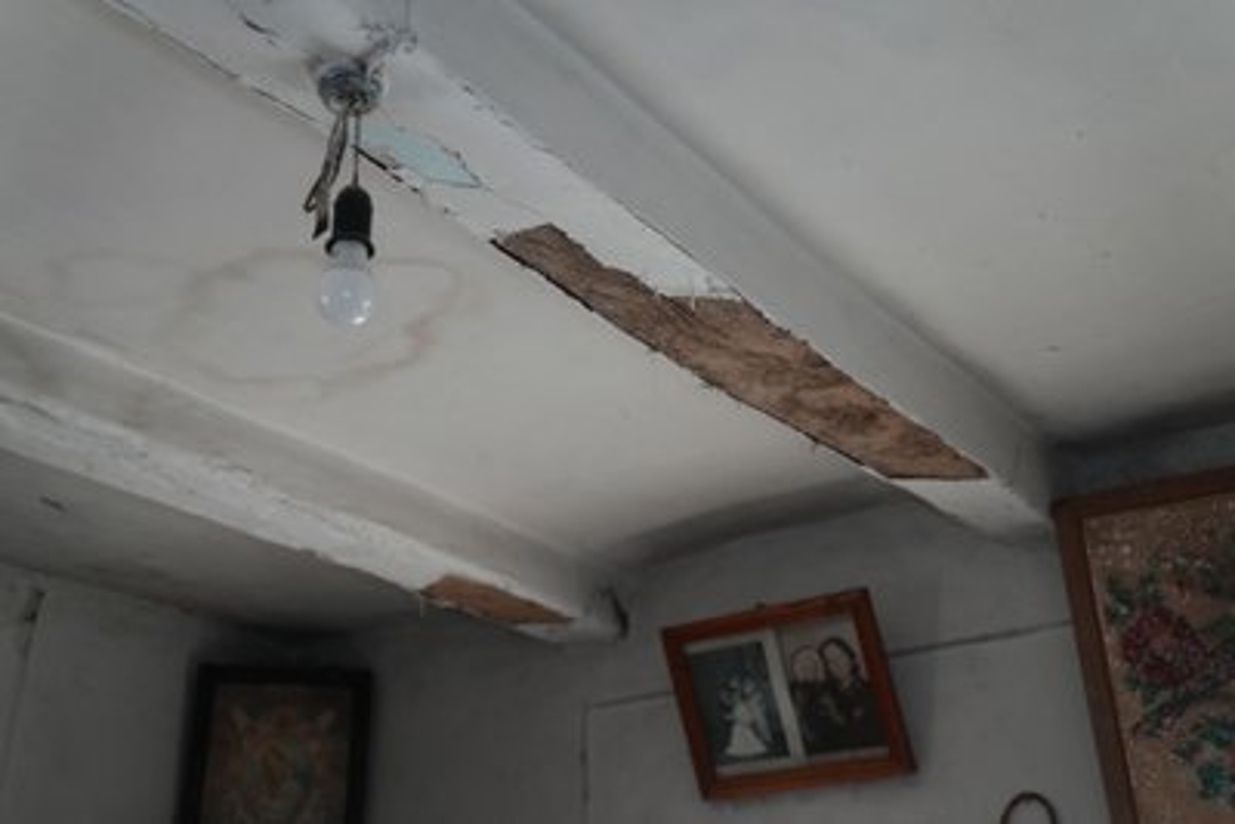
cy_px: 412
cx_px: 618
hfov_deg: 43.6
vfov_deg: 29.9
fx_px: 1544
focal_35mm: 45
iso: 3200
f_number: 2.8
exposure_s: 1/160
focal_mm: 45
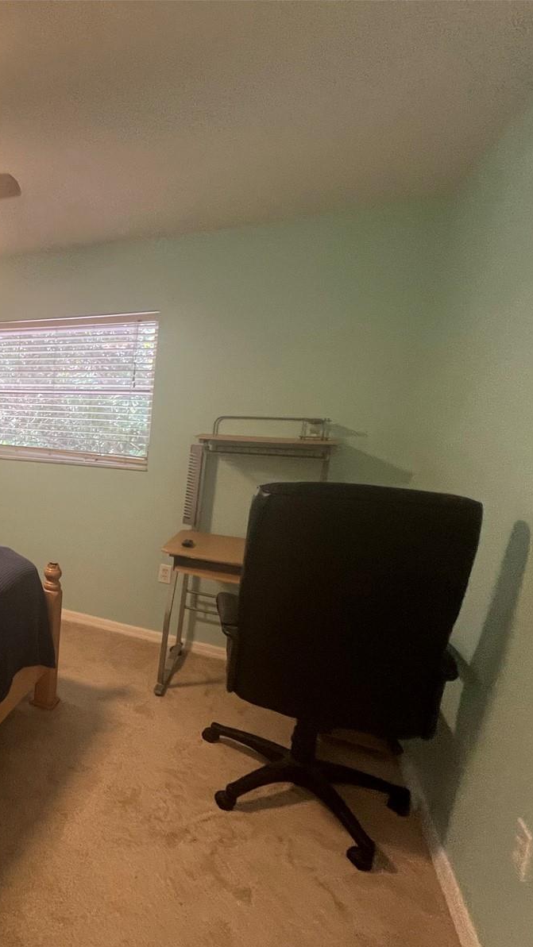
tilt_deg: -7.9
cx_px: -23
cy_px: 475
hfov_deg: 46.6
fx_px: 477
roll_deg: -1.7
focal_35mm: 19
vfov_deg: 89.6
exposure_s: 1/60
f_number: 1.8
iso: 320
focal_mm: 1.57
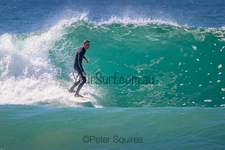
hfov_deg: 2.3
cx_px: 109
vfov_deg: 1.5
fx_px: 5698
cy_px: 74
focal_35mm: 912
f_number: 11
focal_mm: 800
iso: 1250
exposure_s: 1/1600
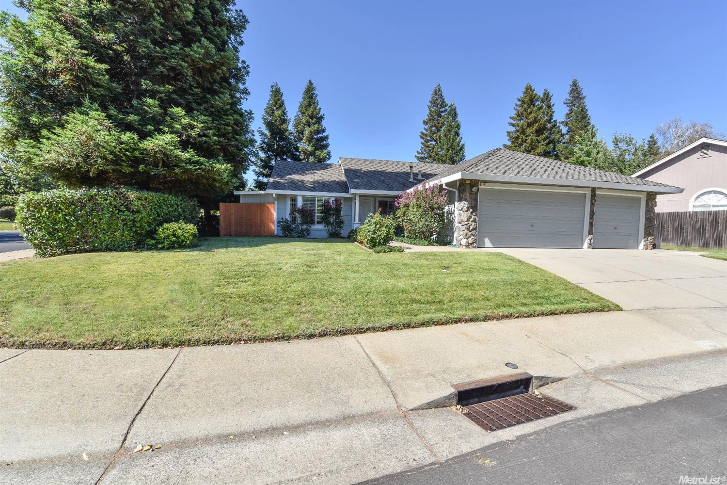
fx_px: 283
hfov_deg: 104.3
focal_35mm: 14
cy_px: 242
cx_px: 364
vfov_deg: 81.2
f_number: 11
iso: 100
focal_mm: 14
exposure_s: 1/200
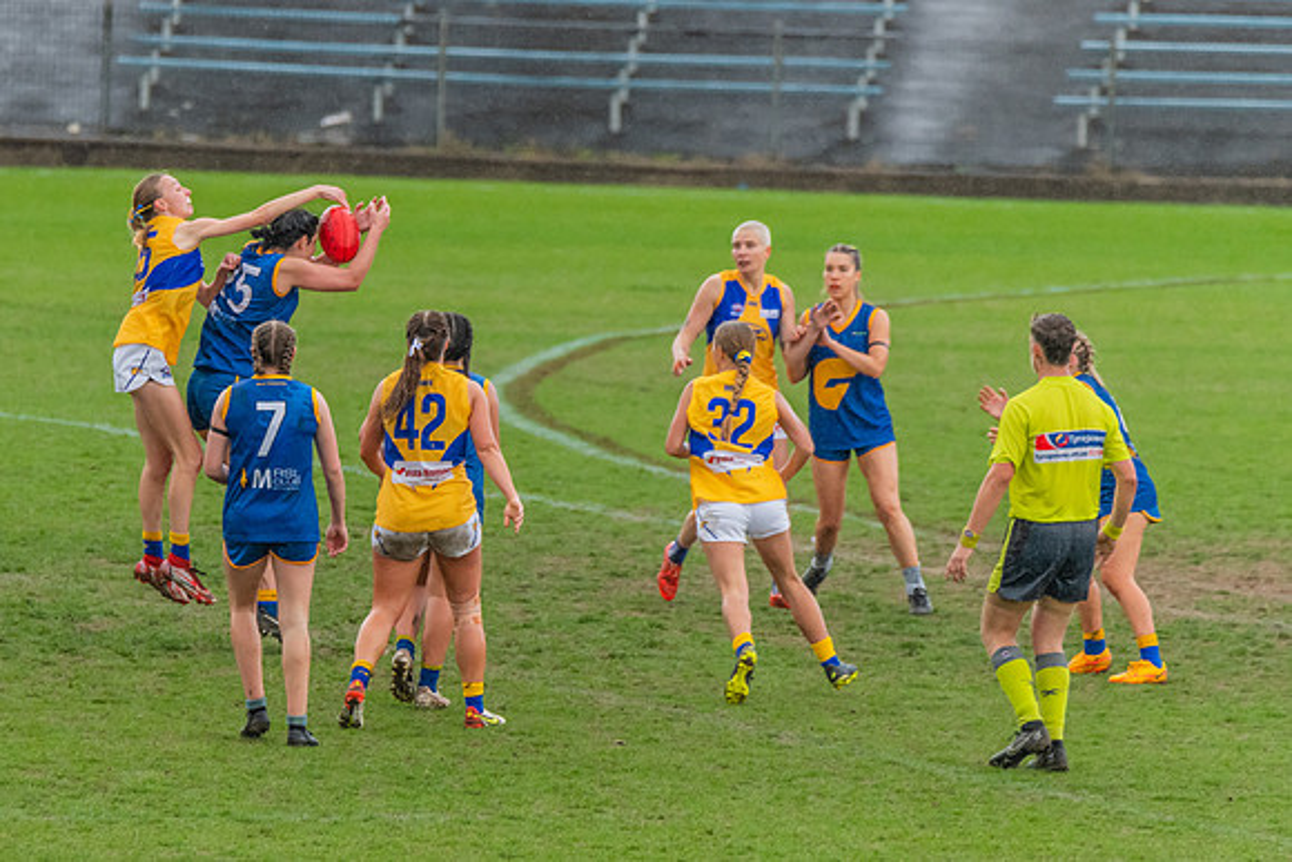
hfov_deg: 3.4
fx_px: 21680
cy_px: 512
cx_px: 454
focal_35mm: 604
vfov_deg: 2.3
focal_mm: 450
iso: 2000
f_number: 6
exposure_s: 1/1600
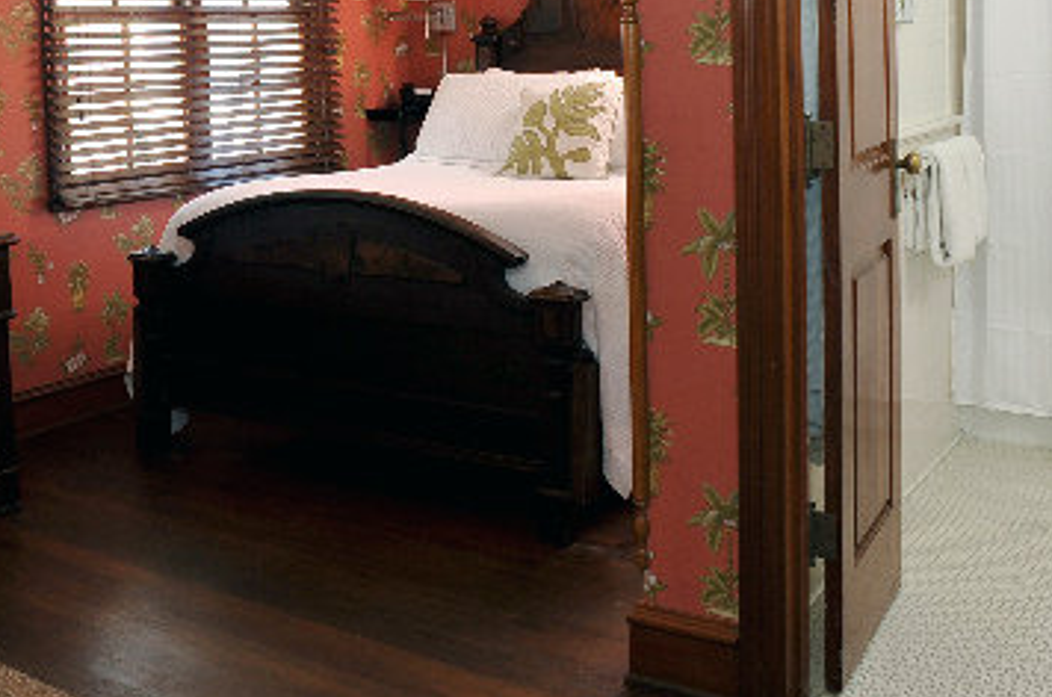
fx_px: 1313
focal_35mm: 45
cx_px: 219
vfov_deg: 29.0
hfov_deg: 41.9
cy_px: 124
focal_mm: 20
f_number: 7.1
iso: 800
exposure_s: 1/80
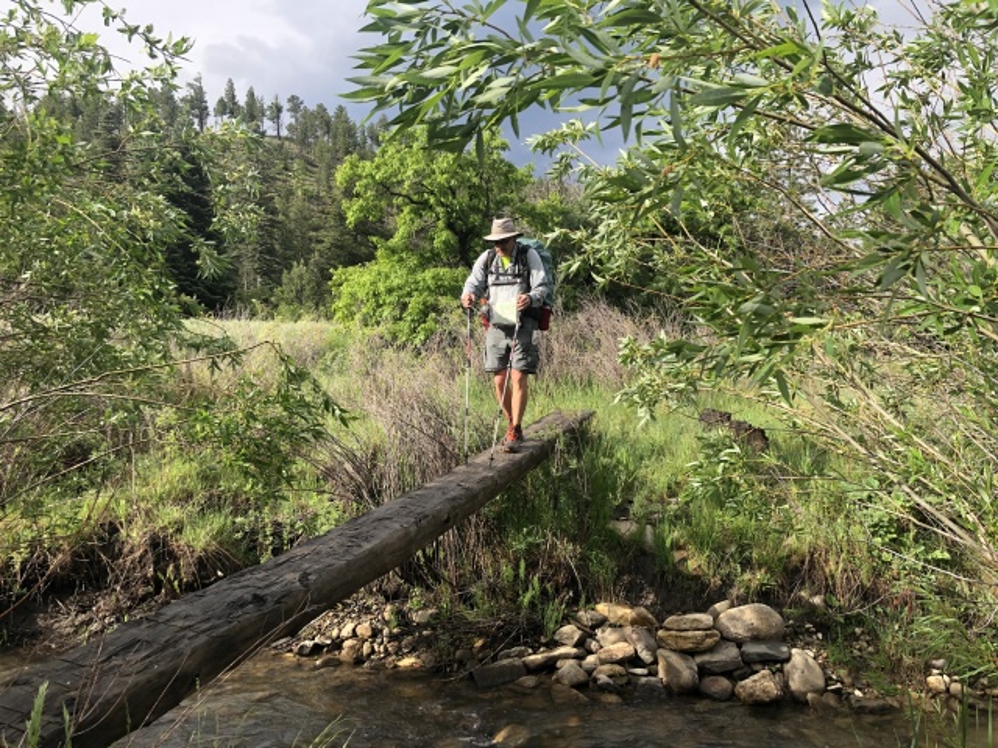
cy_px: 374
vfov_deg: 49.7
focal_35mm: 28
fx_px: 807
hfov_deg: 63.4
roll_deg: -0.8
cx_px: 499
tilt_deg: -0.7
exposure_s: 1/796
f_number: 1.8
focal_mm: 3.99
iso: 20
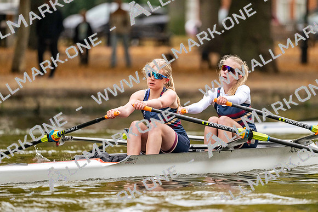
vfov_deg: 3.4
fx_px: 3534
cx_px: 159
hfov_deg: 5.2
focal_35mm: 400
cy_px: 106
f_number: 4.5
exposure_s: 1/2000
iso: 4500
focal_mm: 400
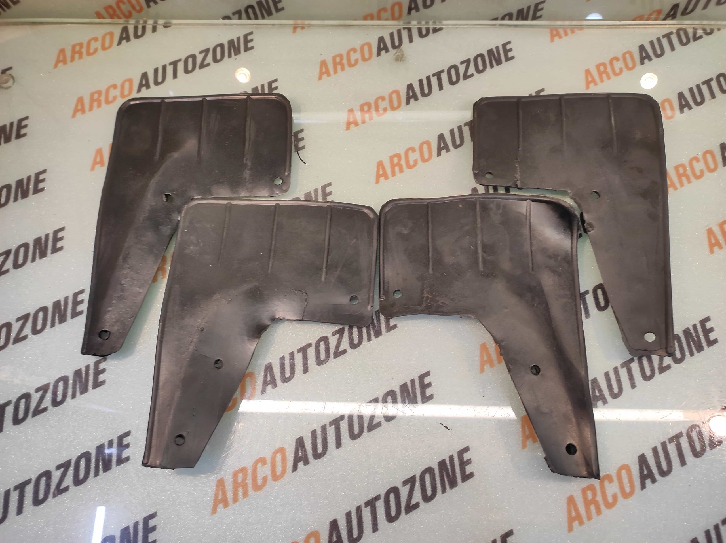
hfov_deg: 91.1
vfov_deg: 74.7
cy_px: 272
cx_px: 363
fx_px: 356
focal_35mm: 17
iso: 144
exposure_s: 1/33
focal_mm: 4.74
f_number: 1.79
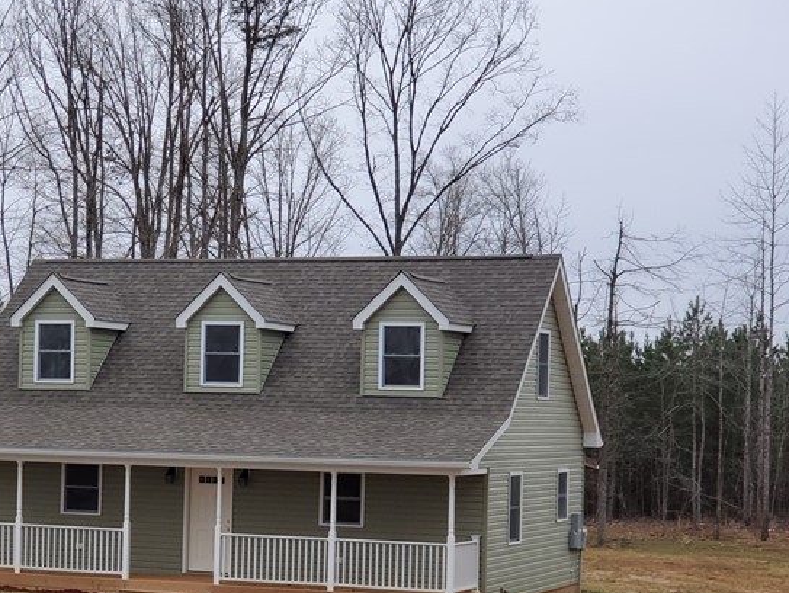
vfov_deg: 15.1
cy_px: 379
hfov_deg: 19.8
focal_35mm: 98
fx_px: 2235
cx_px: 138
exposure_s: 1/60
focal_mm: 6
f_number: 2.4
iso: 50
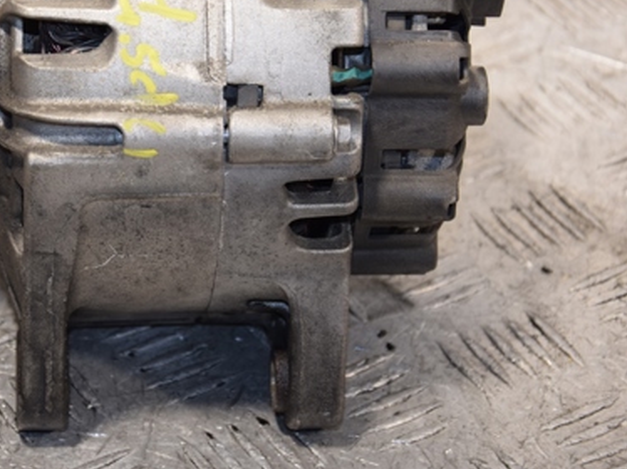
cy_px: 117
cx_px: 153
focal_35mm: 163
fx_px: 2951
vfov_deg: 9.1
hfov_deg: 12.1
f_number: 5.3
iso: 800
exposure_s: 1/125
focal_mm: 66
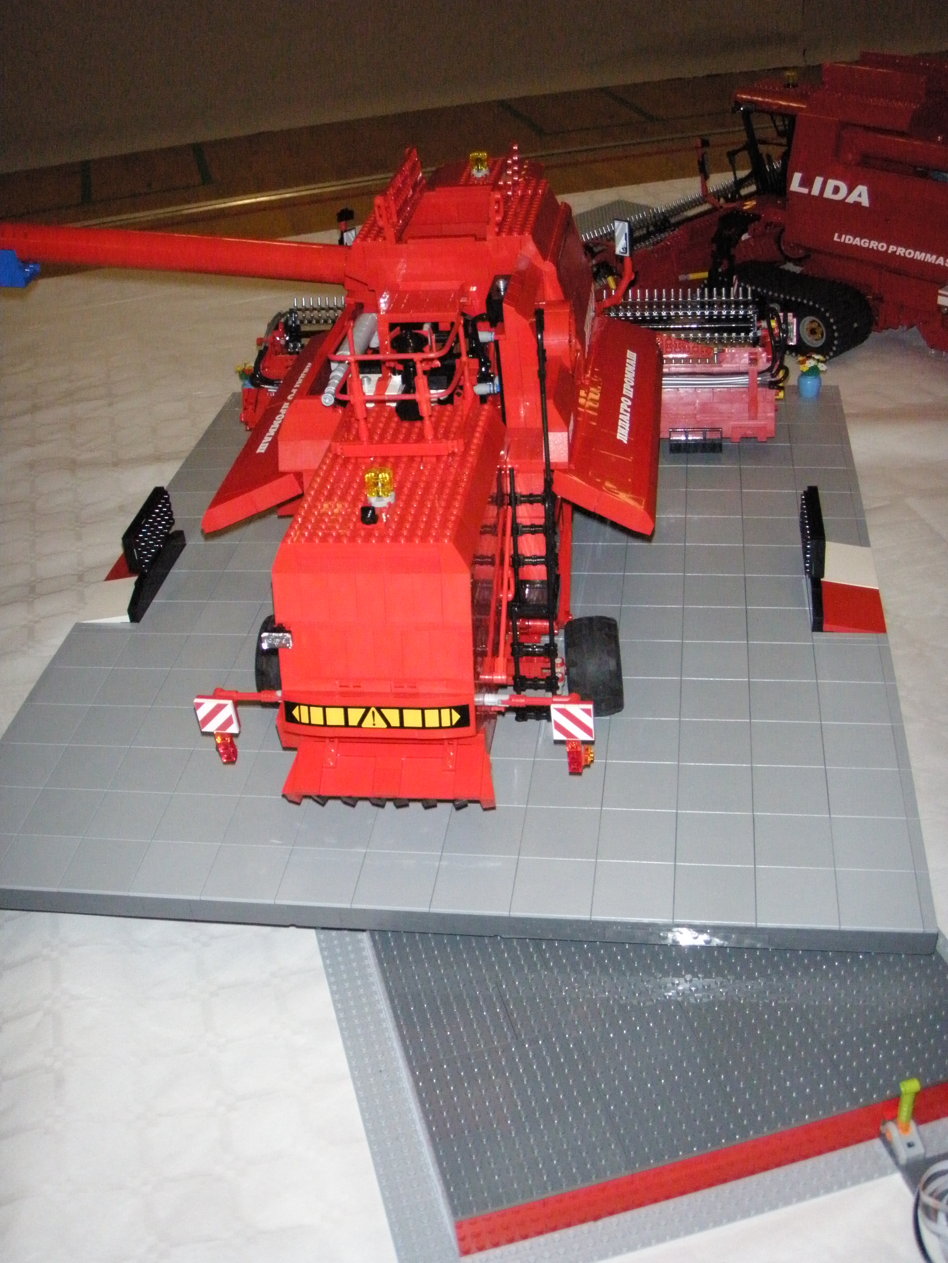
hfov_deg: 37.7
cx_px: 474
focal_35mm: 38
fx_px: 1388
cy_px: 632
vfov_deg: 49.0
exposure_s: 1/250
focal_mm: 6.7
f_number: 3.5
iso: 800
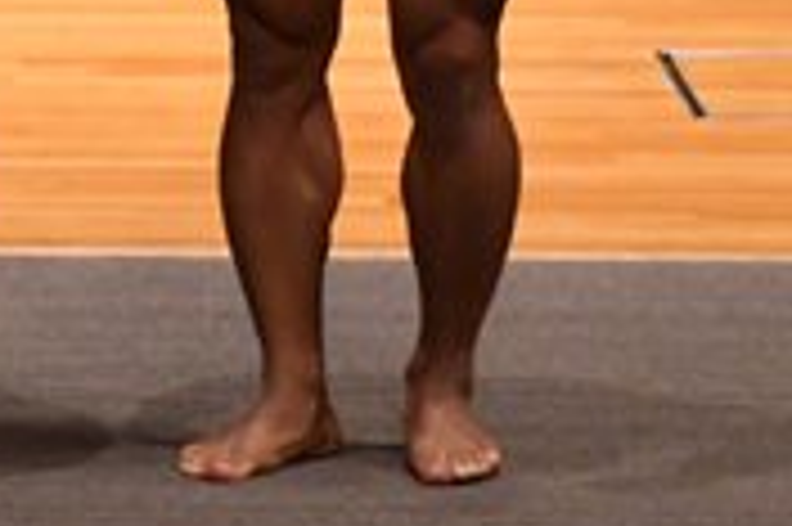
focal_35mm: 891
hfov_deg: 2.3
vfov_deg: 1.5
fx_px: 19583
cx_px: -547
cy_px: -481
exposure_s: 1/400
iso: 4000
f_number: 5.6
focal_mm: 135
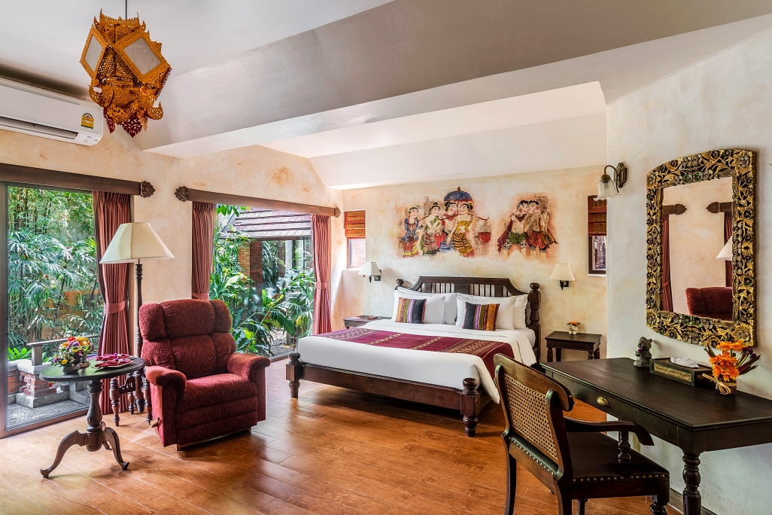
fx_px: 429
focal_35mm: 20
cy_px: 258
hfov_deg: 84.0
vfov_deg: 61.9
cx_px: 386
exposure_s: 1/2
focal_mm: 20
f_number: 8
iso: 200
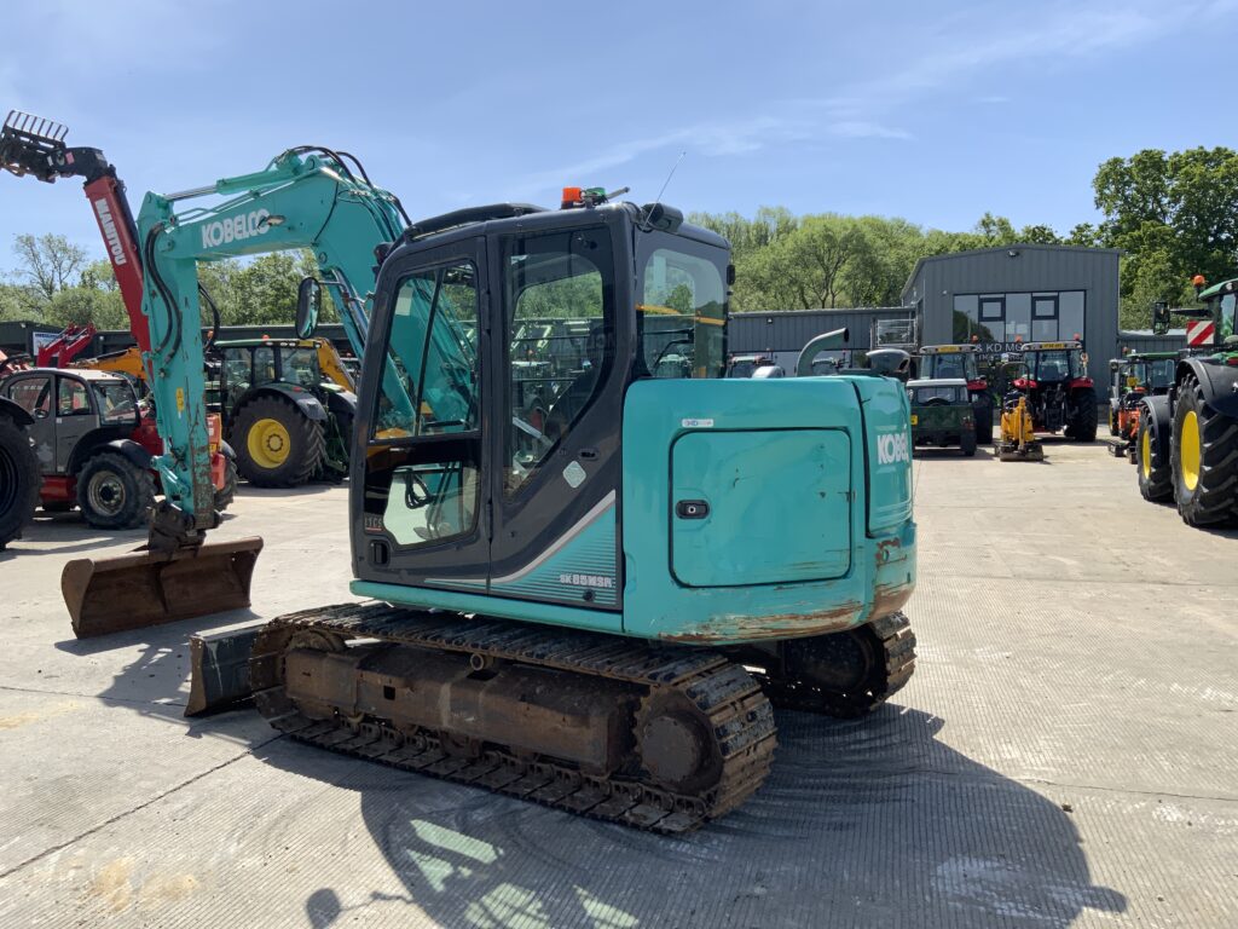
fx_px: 1037
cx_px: 619
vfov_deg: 48.2
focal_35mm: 29
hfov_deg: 61.7
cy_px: 464
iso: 16
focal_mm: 3
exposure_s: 1/1675
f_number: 1.8
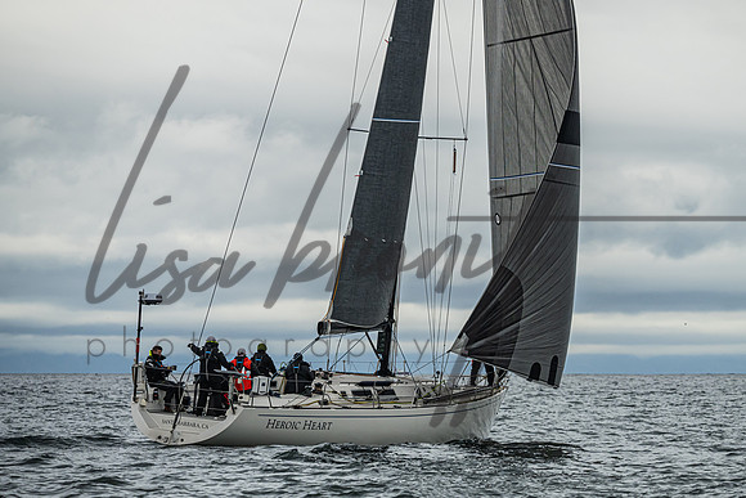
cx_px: 457
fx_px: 6057
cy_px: 244
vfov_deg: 4.7
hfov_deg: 7.0
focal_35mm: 292
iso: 500
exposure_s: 1/3200
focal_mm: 220
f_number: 5.6
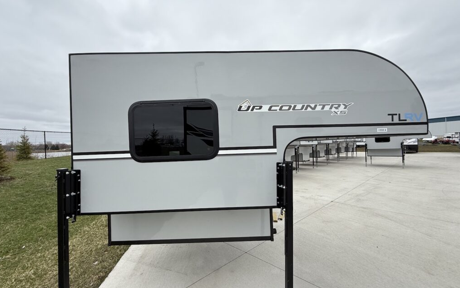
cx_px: 228
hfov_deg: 101.5
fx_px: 188
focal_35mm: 15
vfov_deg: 74.8
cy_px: 146
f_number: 2.2
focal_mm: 2.22
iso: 50
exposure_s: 1/451
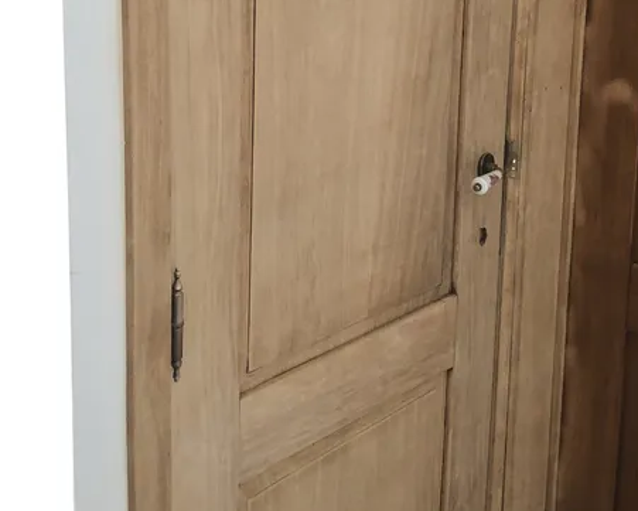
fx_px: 1171
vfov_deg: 24.2
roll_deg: +0.5
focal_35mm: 62
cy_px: 89
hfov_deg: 30.5
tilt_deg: -12.6
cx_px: 351
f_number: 1.8
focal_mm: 3.99
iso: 32
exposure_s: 1/24
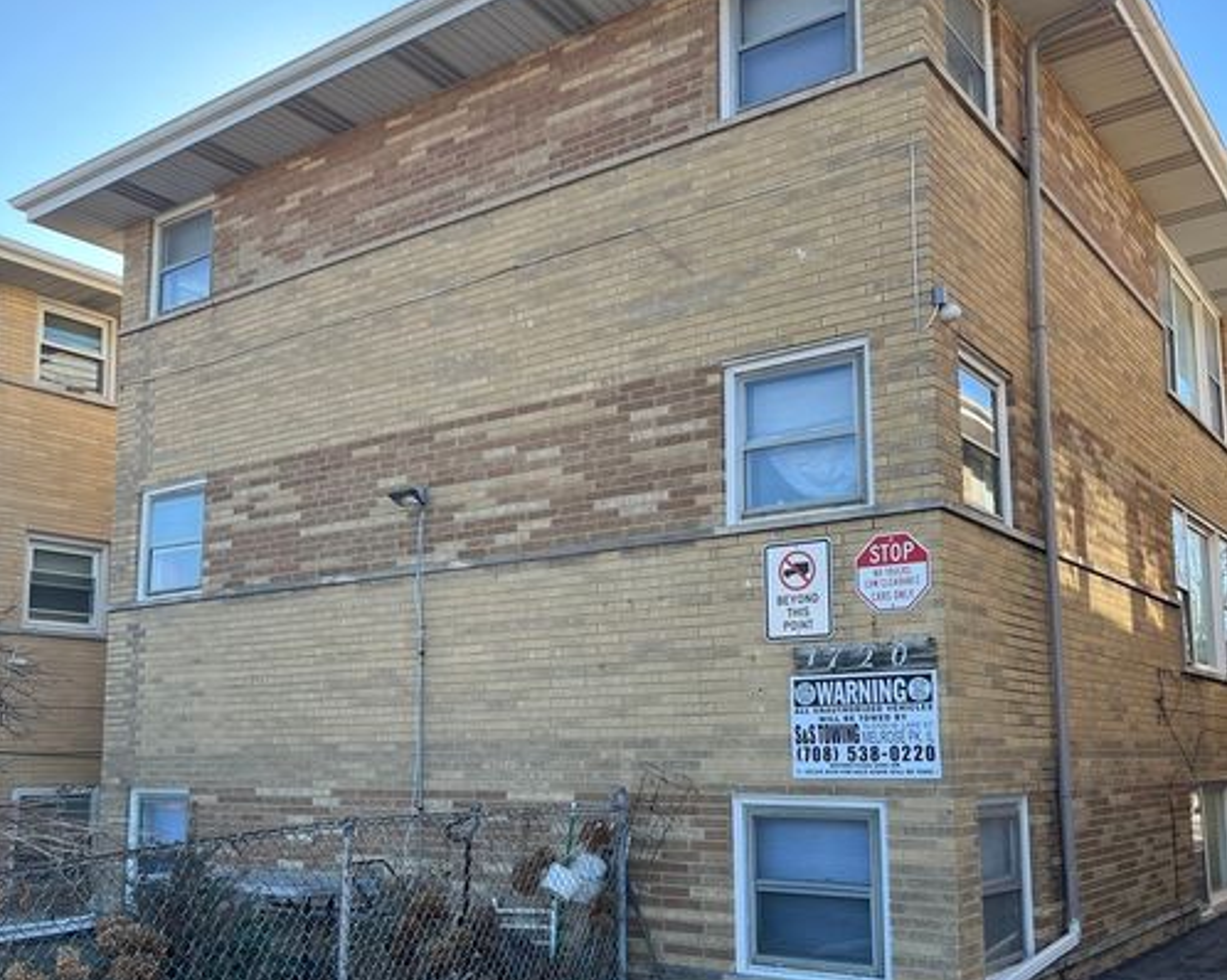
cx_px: 614
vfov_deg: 43.1
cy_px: 597
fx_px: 1234
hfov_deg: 52.9
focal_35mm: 34
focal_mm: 5.1
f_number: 1.6
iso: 50
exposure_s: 1/589
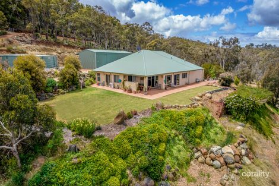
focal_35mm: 22
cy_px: 93
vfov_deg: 57.2
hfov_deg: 78.6
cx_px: 140
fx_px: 170
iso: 100
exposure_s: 1/1500
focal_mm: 8.38
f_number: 2.8
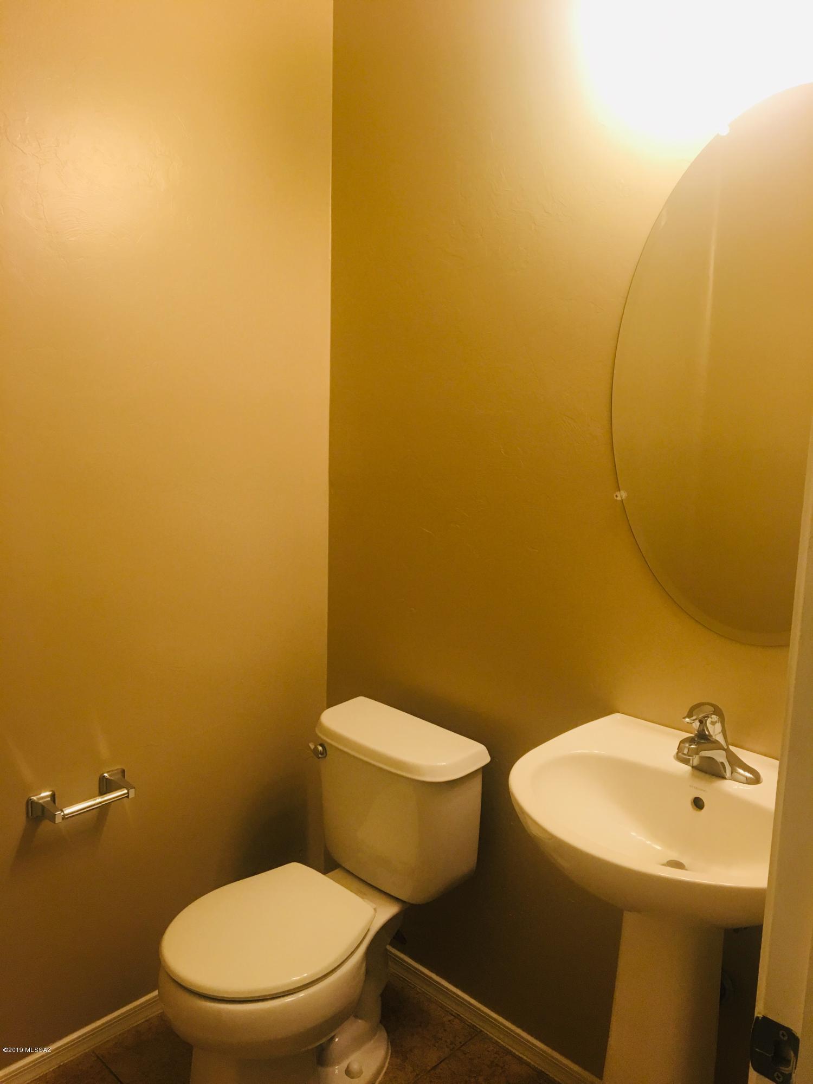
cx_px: 406
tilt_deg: -9.4
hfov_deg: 48.2
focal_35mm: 29
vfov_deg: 61.7
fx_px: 908
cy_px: 542
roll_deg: -0.6
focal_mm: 4.15
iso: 100
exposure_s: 1/30
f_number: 2.2
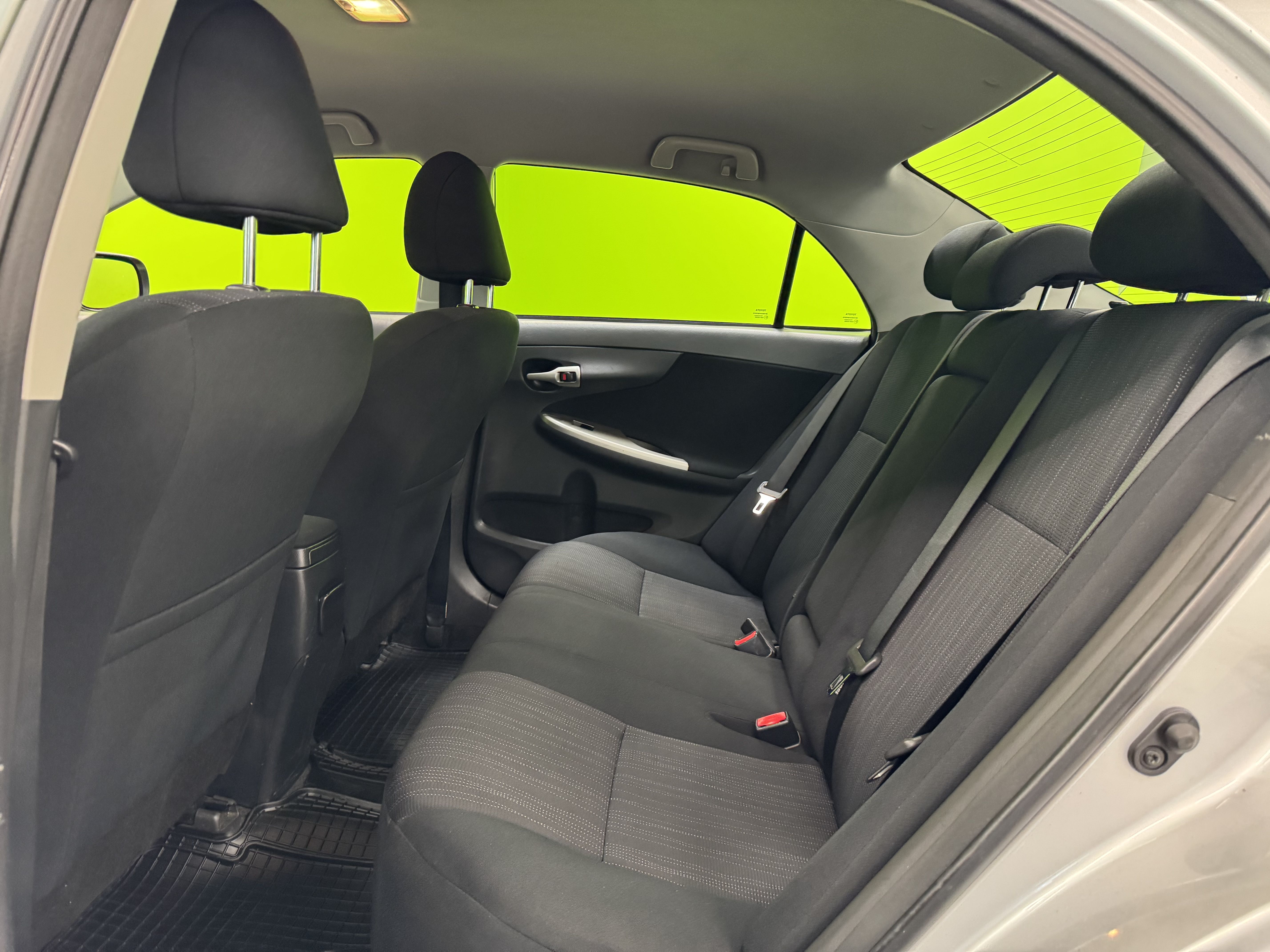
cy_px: 476
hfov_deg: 71.6
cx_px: 635
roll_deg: -3.6
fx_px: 881
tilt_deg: -5.9
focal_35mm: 24
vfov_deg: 56.8
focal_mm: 6.76
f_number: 1.78
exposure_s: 1/50
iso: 640
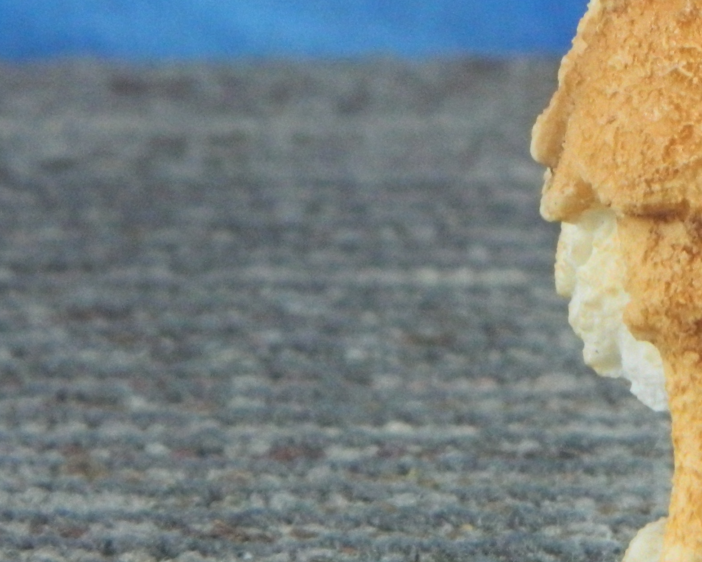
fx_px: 5777
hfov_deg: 6.9
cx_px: 739
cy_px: 86
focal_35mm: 278
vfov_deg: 5.6
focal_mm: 18.6
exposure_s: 1/20
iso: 400
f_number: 4.5
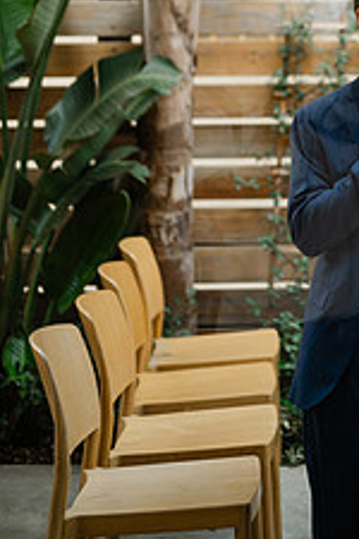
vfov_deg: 19.8
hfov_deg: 13.5
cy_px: 10
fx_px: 1496
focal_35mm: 100
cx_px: 349
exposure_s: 1/125
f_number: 1.8
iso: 64
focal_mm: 50
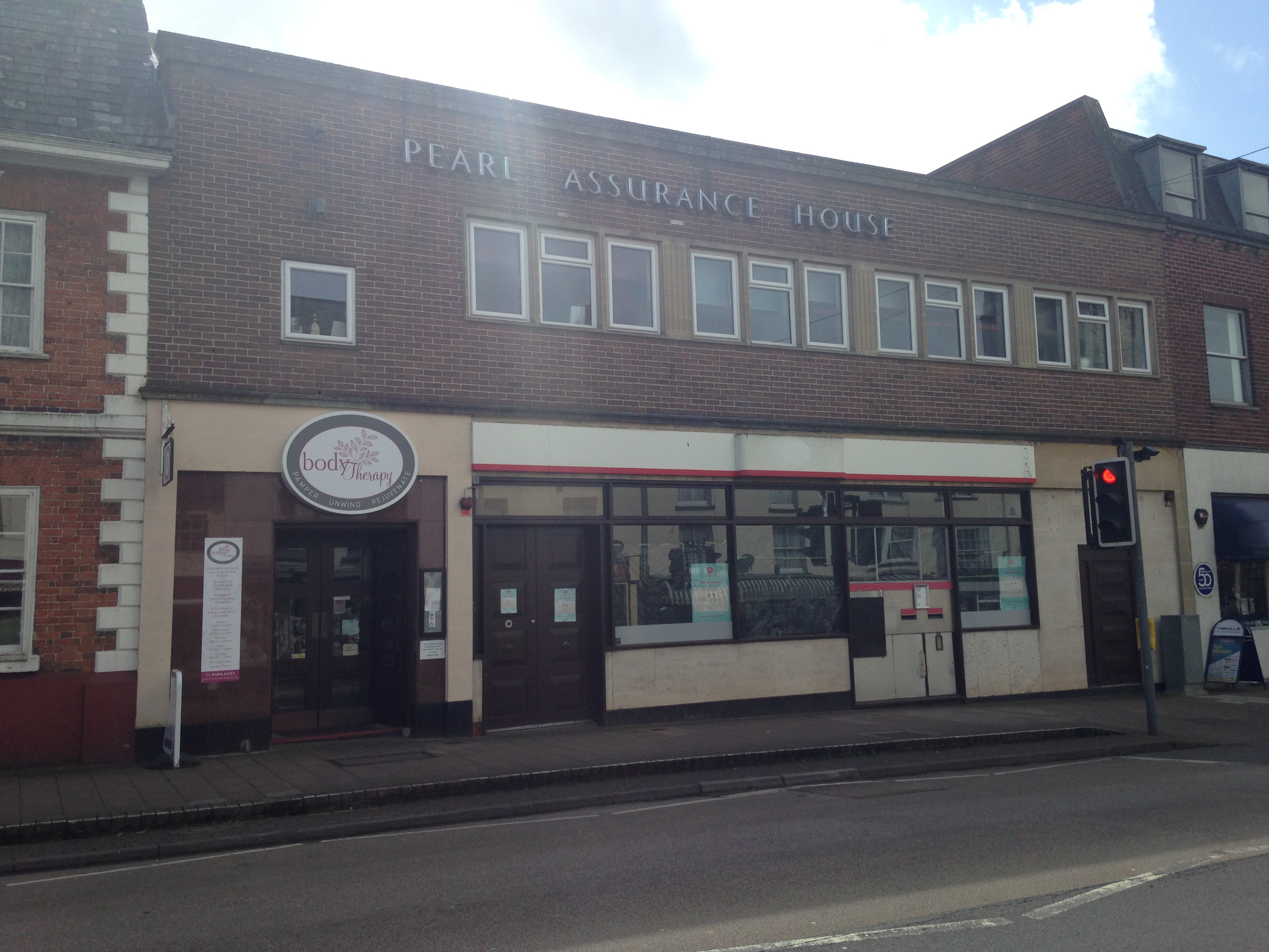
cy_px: 476
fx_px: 1210
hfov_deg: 55.4
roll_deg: +1.3
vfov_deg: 42.9
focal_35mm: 33
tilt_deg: +8.3
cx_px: 634
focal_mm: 4.12
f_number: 2.4
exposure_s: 1/1355
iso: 50
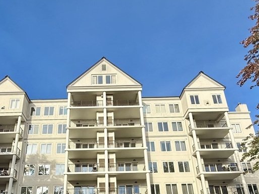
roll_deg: +0.1
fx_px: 209
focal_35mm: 28
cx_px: 105
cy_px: 175
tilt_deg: +21.7
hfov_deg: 62.9
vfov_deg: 45.1
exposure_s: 1/2841
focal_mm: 2.22
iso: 50
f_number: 2.2
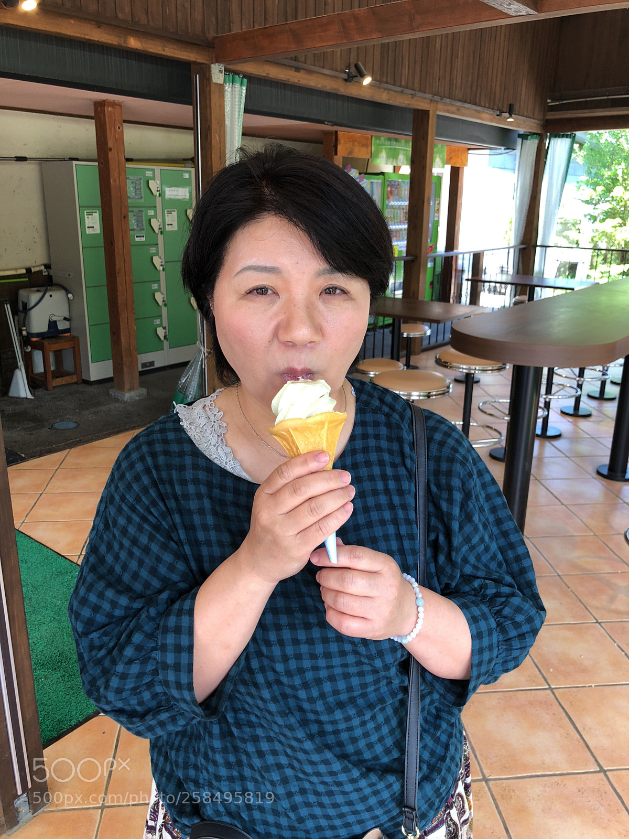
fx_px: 678
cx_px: 314
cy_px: 420
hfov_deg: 49.7
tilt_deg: -16.6
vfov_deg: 63.4
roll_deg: -0.7
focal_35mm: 28
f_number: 1.8
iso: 25
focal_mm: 4
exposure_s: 1/40
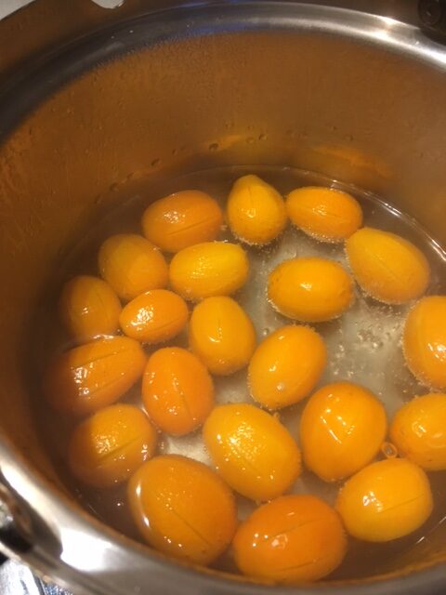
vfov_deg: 61.7
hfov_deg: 48.2
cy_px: 298
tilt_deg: -61.0
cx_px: 223
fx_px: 498
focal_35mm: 29
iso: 160
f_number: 2.2
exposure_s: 1/33
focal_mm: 4.15
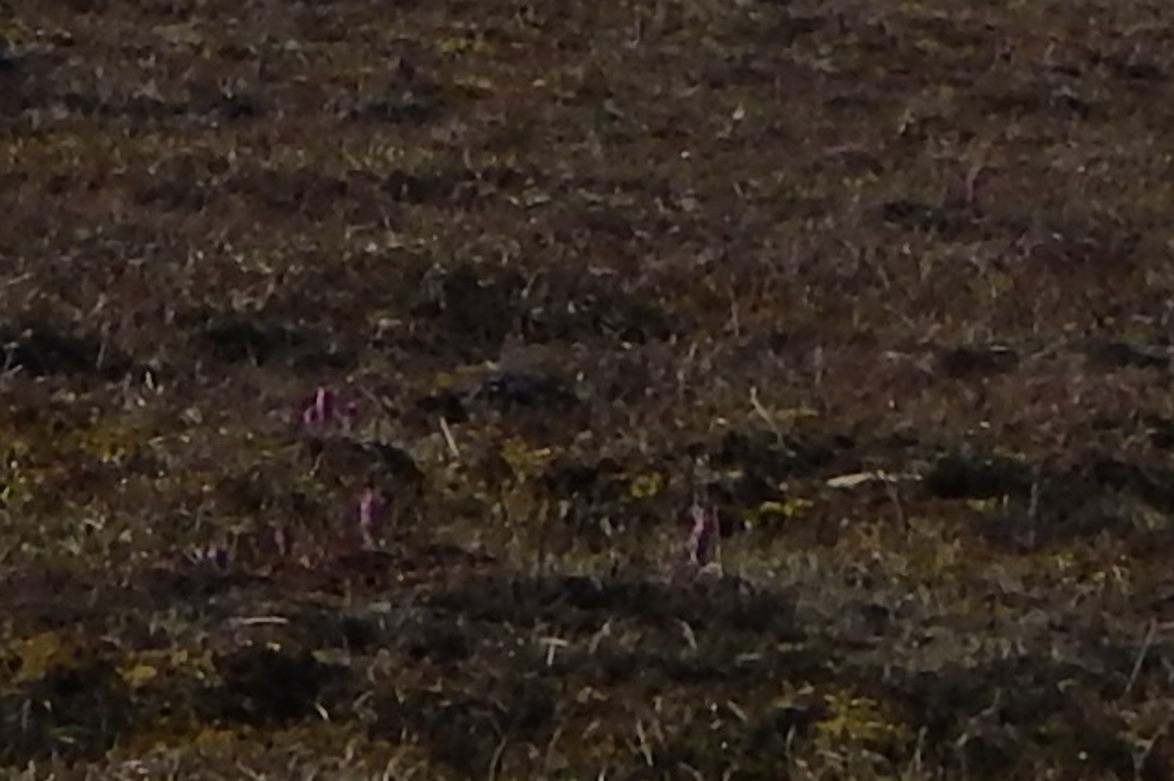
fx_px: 17013
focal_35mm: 522
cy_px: -737
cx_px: 807
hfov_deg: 4.0
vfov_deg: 2.6
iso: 125
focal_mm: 12.3
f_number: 8.2
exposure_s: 1/640
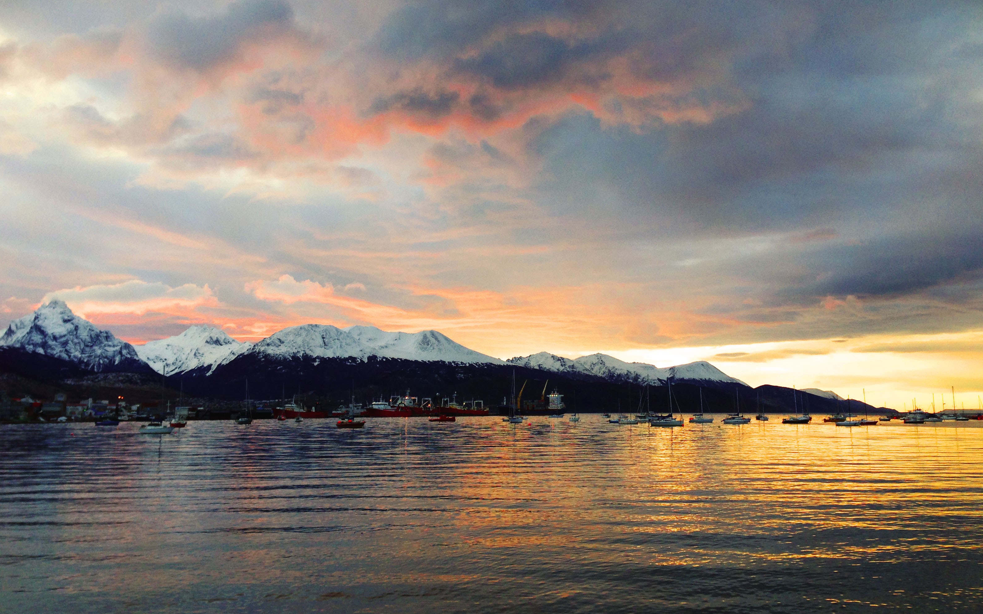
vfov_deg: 35.3
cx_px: 498
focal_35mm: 36
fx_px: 964
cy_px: 278
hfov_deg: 54.0
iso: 50
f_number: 2.4
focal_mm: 4.12
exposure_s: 1/130
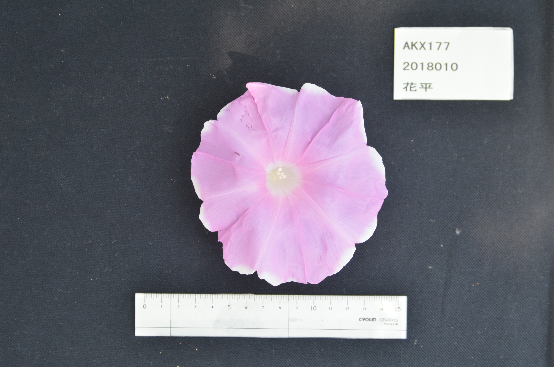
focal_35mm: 128
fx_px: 1958
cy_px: 184
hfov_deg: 16.1
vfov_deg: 10.7
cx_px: 277
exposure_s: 1/125
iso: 500
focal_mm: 85
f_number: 5.6
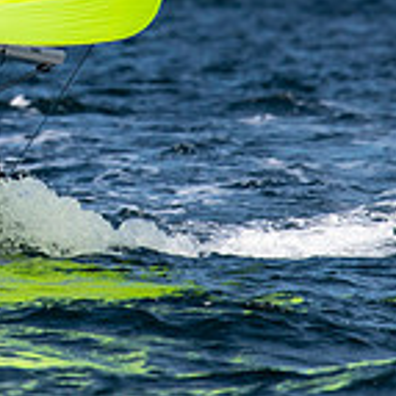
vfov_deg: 1.1
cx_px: -130
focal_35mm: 1599
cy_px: -137
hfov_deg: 1.1
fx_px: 20695
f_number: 5
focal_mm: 300
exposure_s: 1/5000
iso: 400
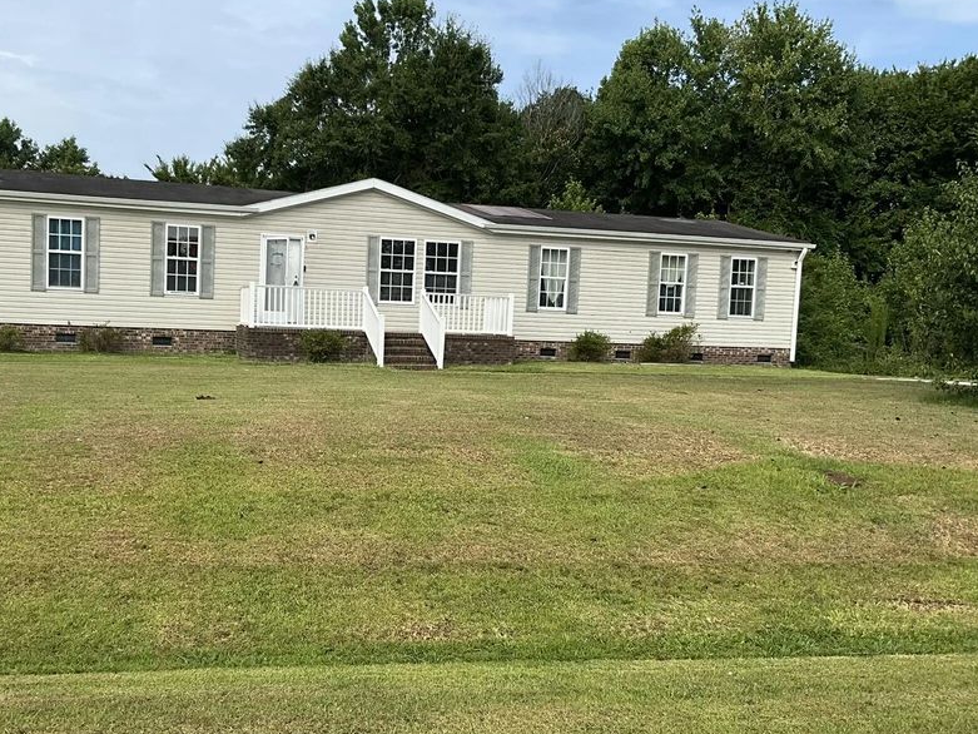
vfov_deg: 37.7
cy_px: 390
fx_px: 1074
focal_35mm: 38
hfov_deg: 48.7
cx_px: 391
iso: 25
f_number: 1.8
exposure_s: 1/1730
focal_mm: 3
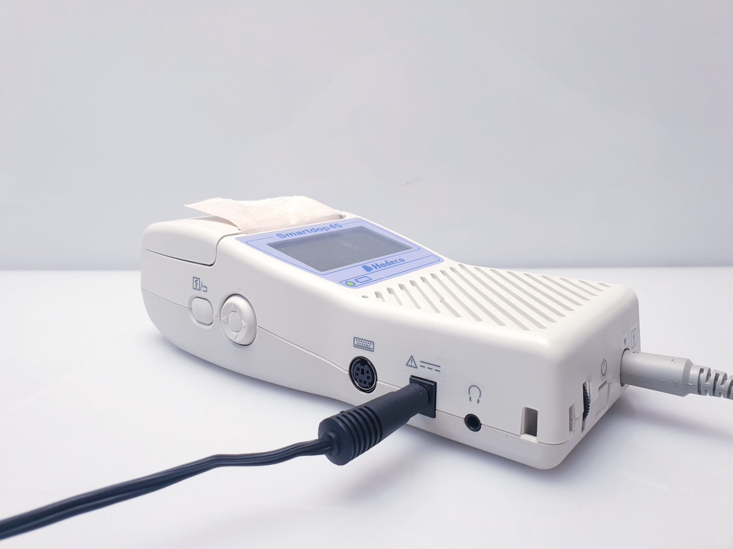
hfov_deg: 67.3
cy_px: 274
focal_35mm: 26
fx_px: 551
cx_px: 366
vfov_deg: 53.1
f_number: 2.4
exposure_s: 1/50
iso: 64
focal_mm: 4.3
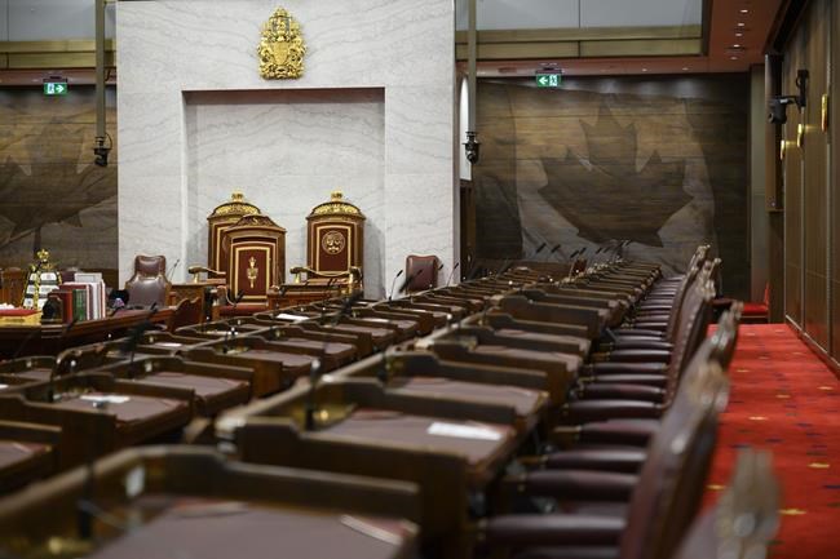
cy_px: 280
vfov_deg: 19.4
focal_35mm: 70
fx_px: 1633
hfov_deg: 28.9
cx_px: 420
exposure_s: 1/200
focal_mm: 70
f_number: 4
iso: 3200
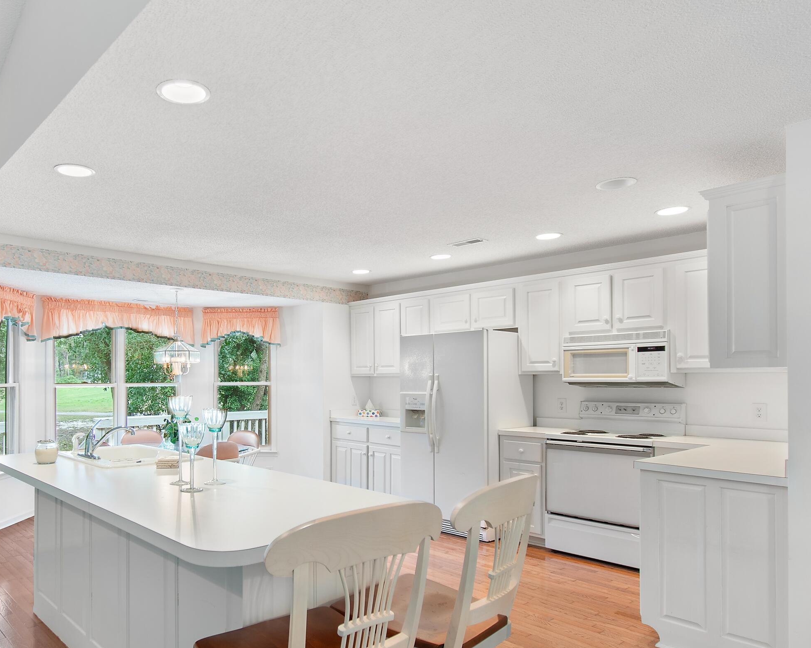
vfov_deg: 60.5
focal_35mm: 23
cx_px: 298
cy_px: 380
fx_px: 552
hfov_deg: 71.3
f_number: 4.8
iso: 100
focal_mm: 11
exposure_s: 1/4
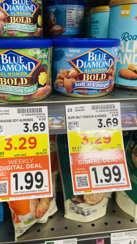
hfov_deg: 40.1
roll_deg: +0.8
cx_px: 56
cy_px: 124
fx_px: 187
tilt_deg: -26.7
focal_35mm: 29
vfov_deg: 66.1
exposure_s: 1/60
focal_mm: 4.2
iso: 64
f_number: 1.6
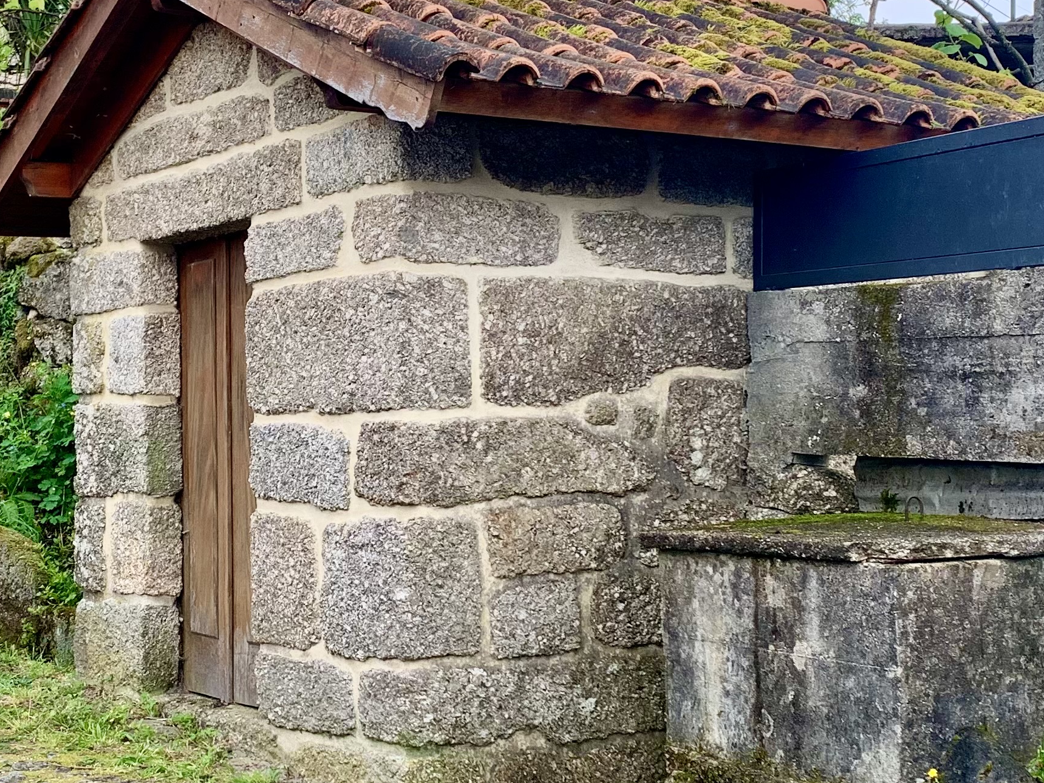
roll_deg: +0.2
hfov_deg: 31.4
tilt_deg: +1.5
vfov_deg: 24.0
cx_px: 324
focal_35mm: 61
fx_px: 1840
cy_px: 426
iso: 25
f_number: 1.8
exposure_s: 1/435
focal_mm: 4.25
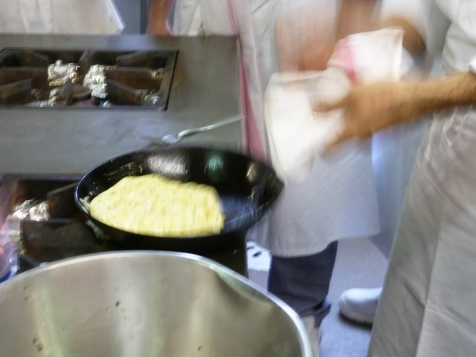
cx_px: 238
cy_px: 178
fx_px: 756
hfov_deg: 34.9
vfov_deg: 26.6
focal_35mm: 55
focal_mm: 9.1
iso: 400
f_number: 3.9
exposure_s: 1/8
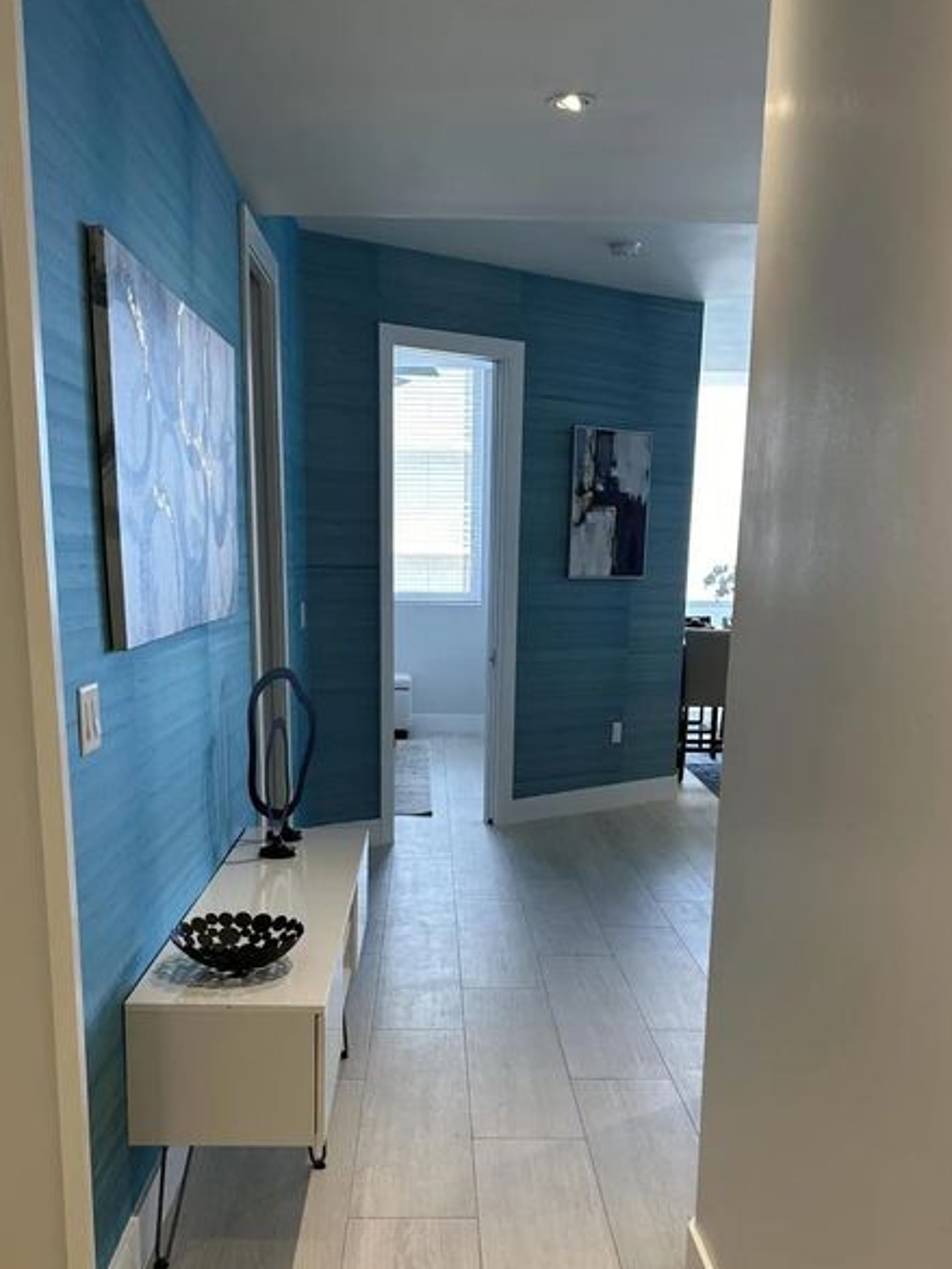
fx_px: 1283
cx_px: 447
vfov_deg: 51.5
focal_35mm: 35
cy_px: 858
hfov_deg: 40.7
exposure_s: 1/120
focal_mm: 6.86
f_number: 1.78
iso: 125
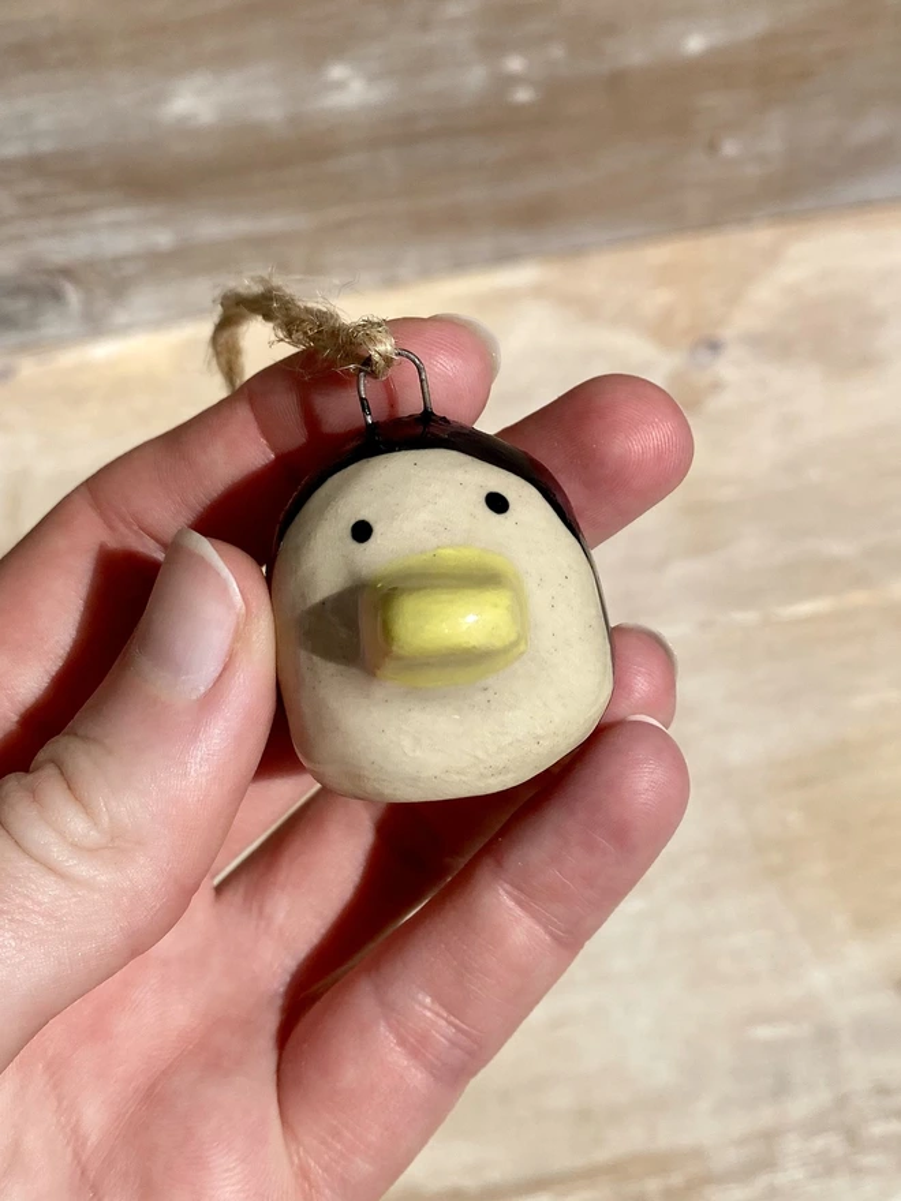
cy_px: 600
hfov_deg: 53.1
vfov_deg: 67.3
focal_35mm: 26
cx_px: 450
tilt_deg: -61.4
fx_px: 902
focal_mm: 4.25
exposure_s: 1/6757
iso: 32
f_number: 1.8
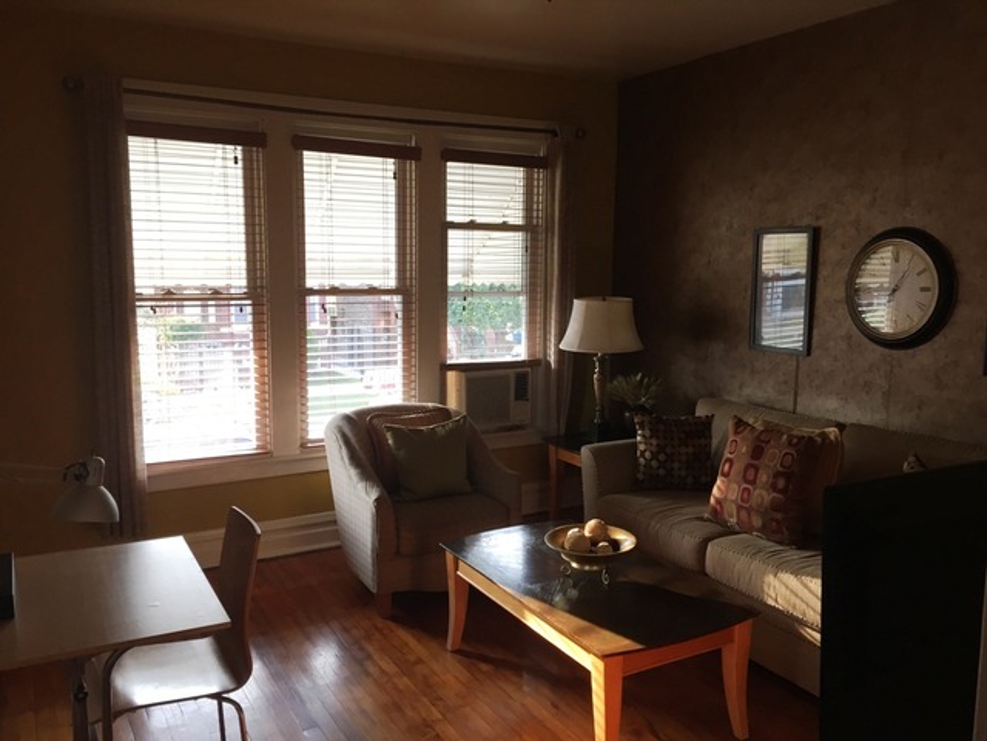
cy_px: 370
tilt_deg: -6.5
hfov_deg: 61.7
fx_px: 827
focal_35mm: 29
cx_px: 494
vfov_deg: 48.2
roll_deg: -1.1
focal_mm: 4.15
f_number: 2.2
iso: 32
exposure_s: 1/30
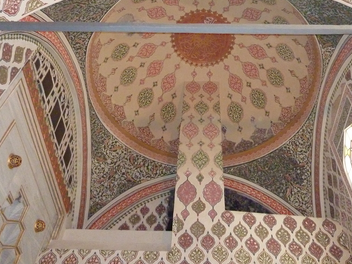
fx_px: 356
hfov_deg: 52.5
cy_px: 94
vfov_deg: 40.3
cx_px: 200
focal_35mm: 35
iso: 1000
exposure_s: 1/30
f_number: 3.3
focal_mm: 4.1
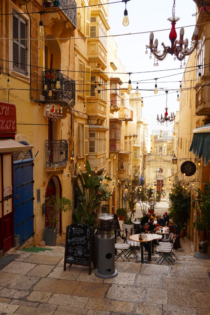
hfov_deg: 40.0
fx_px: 289
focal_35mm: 33
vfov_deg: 57.2
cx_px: 105
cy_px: 158
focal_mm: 22
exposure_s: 1/80
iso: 100
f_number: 8
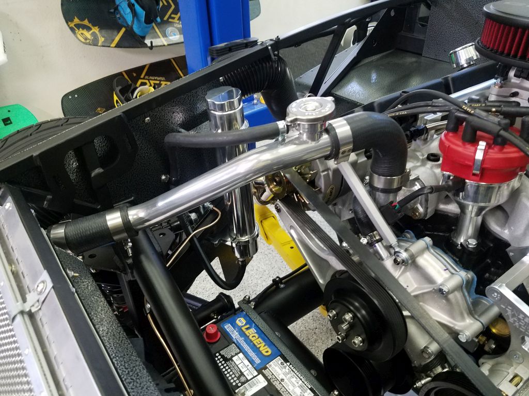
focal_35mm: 26
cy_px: 198
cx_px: 264
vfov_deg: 53.1
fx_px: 397
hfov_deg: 67.3
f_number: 1.7
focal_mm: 4.2
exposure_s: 1/20
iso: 250
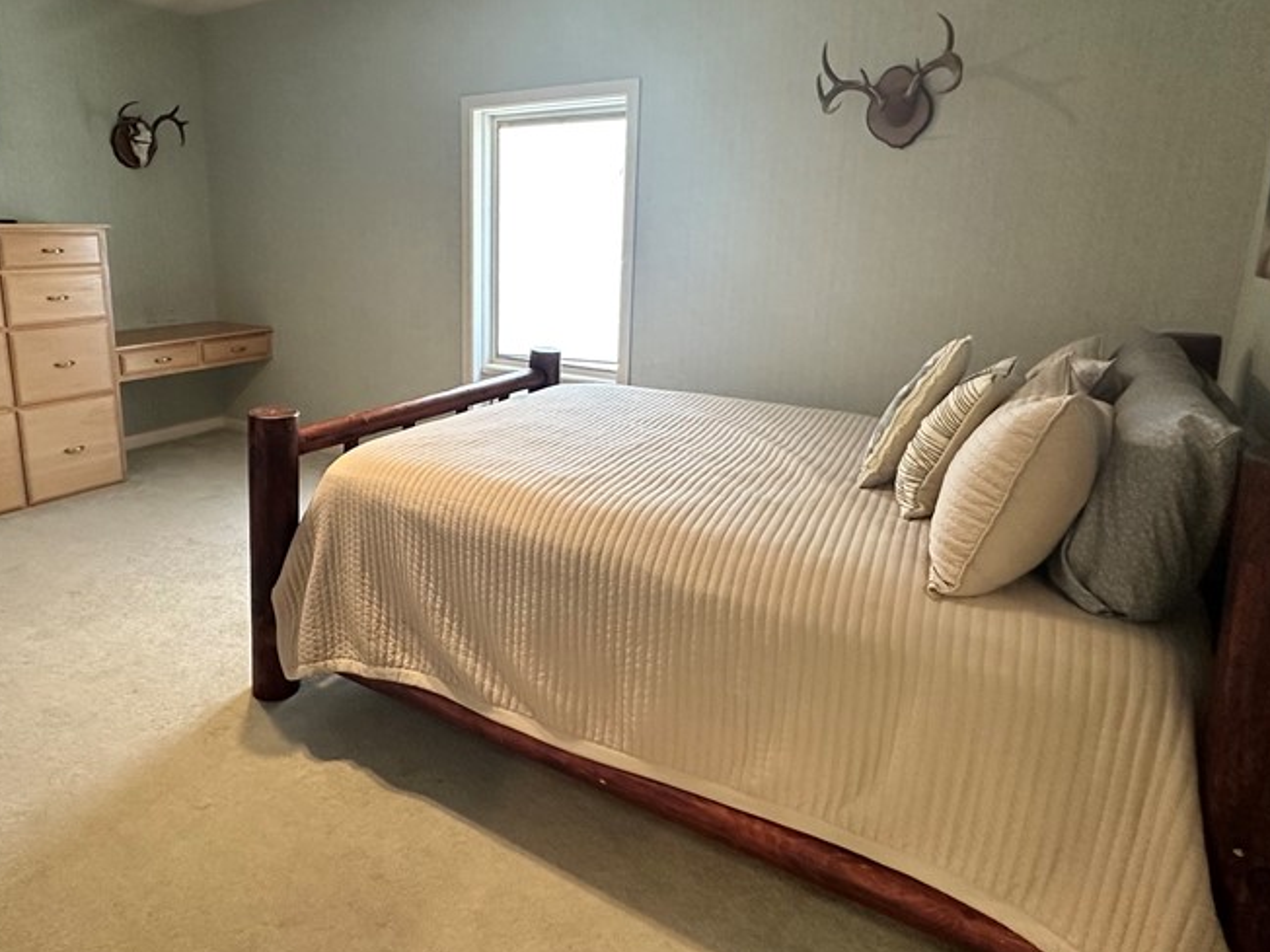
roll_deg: -1.0
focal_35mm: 22
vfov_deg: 60.6
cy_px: 385
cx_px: 516
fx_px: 807
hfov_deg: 75.6
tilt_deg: -11.2
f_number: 2.2
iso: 400
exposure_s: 1/60
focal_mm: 2.22
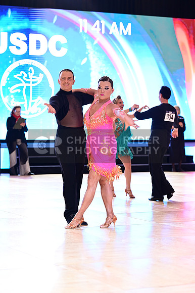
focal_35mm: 103
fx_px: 838
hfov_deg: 13.3
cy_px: 146
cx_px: 98
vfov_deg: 19.8
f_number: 2.8
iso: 2000
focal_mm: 103
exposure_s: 1/250
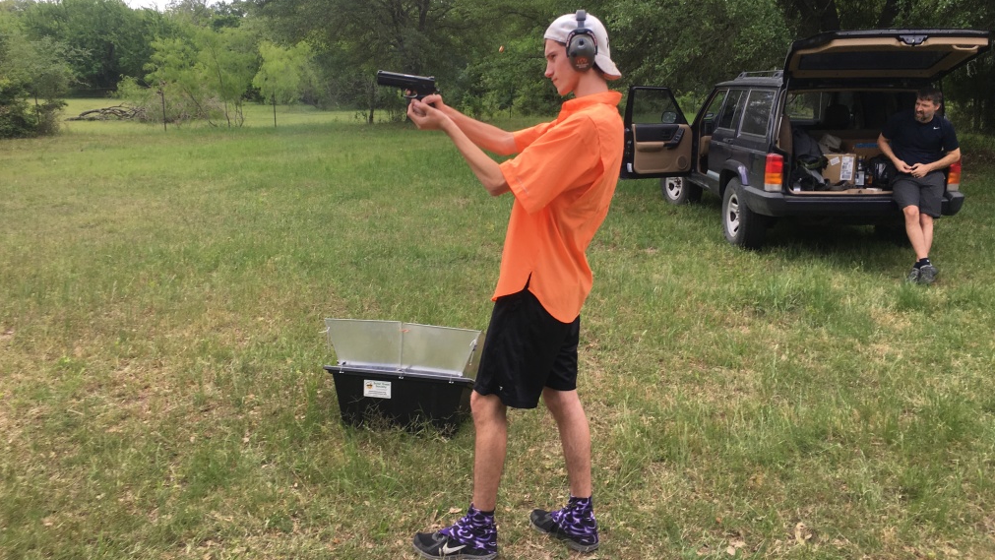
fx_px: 844
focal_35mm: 32
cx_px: 498
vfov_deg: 36.4
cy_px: 200
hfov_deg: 61.0
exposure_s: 1/475
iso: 25
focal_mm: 4.15
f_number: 2.2
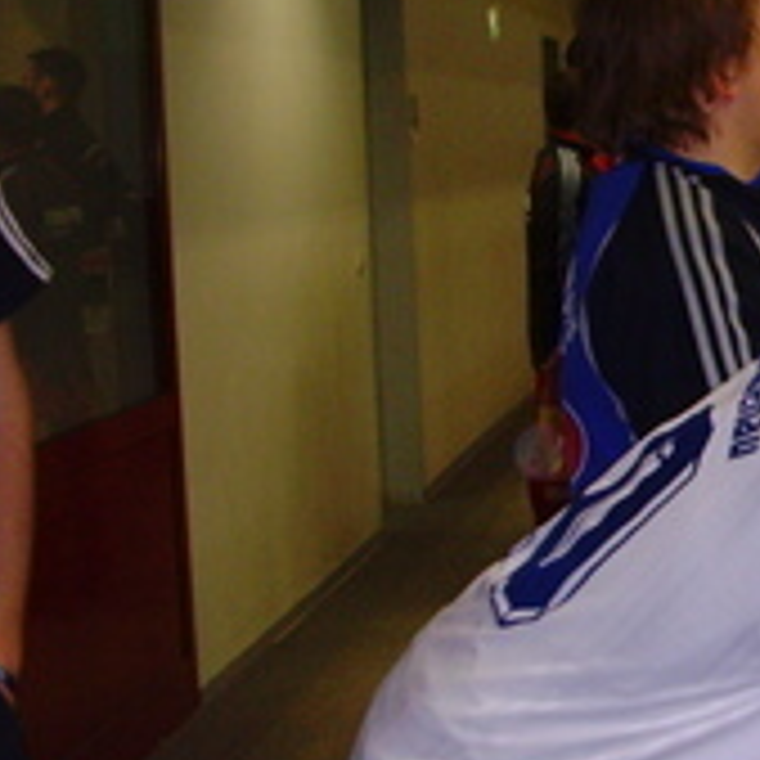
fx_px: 2534
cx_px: 1066
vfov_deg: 17.0
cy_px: 447
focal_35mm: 102
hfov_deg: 15.9
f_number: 3.5
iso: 200
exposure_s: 1/45
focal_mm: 6.6
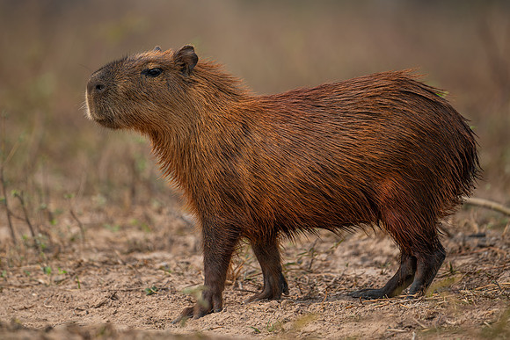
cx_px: 244
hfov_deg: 3.9
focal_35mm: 523
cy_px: 136
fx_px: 7413
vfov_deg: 2.6
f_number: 4.5
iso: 200
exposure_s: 1/1000
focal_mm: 400
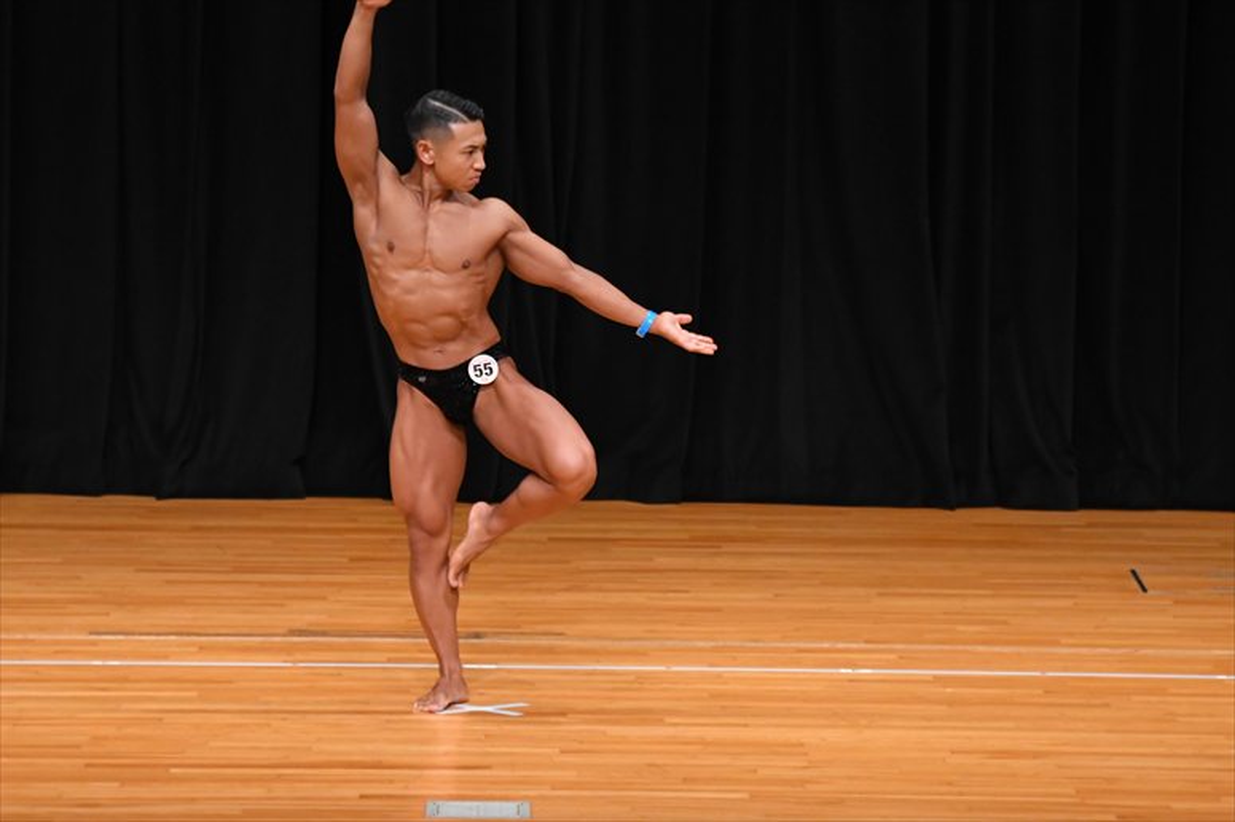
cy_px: 411
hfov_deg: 8.1
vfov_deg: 5.4
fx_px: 8744
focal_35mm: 255
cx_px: 618
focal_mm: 170
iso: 3200
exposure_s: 1/400
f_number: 5.6
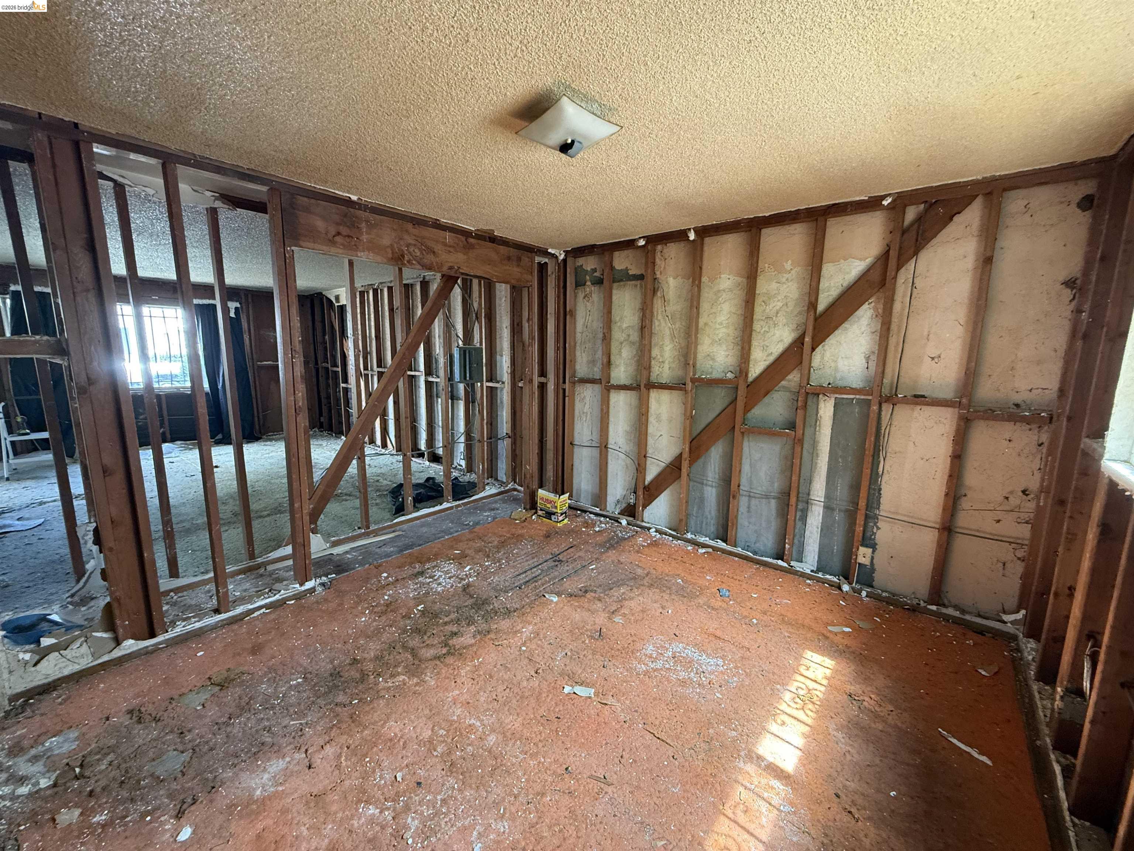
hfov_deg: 102.1
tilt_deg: -9.5
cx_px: 567
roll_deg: -0.5
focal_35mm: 14
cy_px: 426
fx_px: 459
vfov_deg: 85.7
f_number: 2.2
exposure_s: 1/61
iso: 400
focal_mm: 2.22
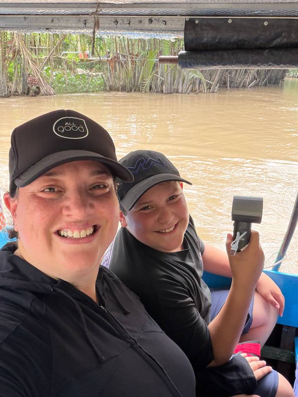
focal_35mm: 30
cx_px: 149
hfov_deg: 46.8
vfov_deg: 60.0
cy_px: 198
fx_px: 344
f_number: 1.9
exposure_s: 1/60
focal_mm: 2.71
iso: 125
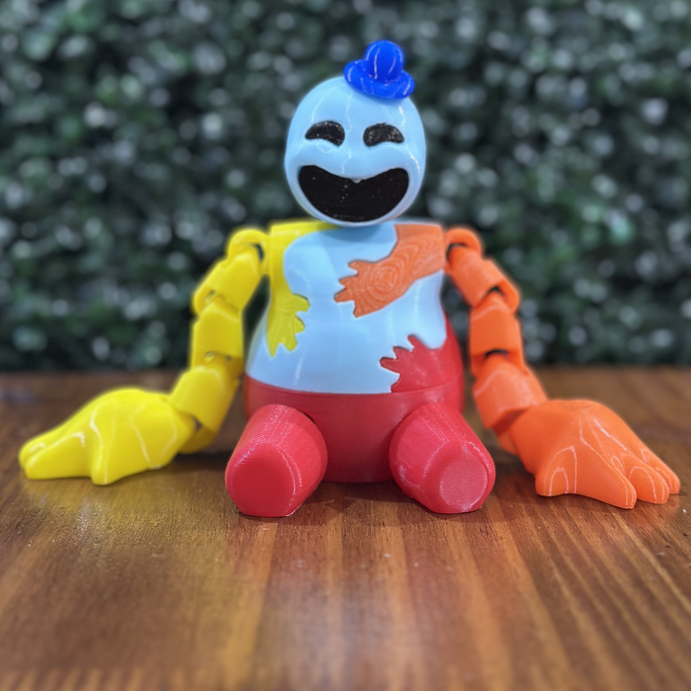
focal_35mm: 57
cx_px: 345
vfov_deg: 29.9
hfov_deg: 30.0
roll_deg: -0.4
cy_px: 240
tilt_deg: -5.9
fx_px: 1287
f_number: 1.78
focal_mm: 6.86
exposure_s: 1/33
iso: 400
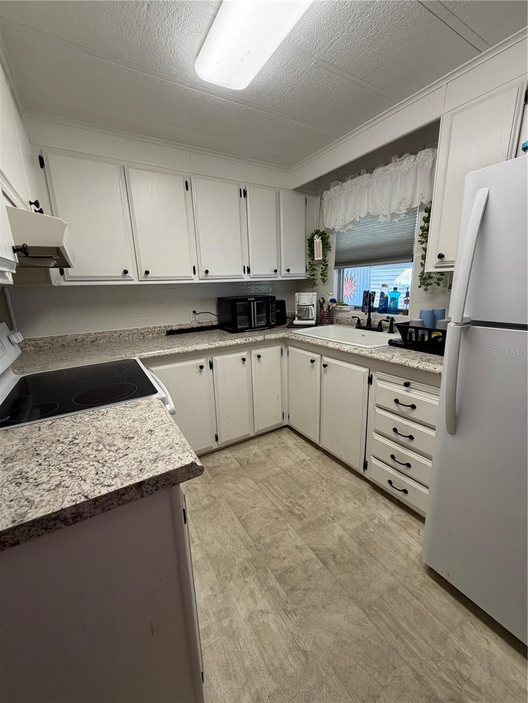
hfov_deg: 85.7
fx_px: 285
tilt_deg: -12.5
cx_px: 264
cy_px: 352
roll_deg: +1.3
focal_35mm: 14
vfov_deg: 102.1
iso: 200
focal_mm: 2.22
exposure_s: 1/120
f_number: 2.2
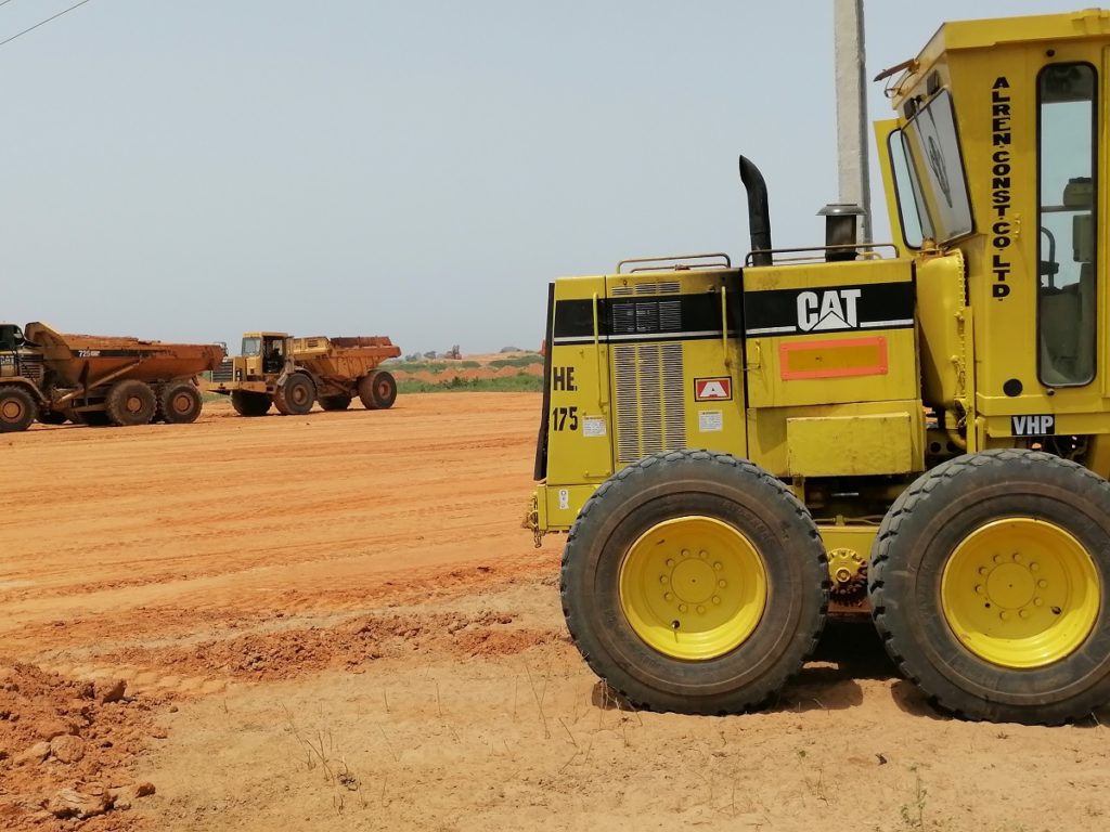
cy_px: 416
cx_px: 555
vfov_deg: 36.8
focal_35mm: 39
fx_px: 1251
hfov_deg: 47.9
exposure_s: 1/2725
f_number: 1.8
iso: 50
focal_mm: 5.4
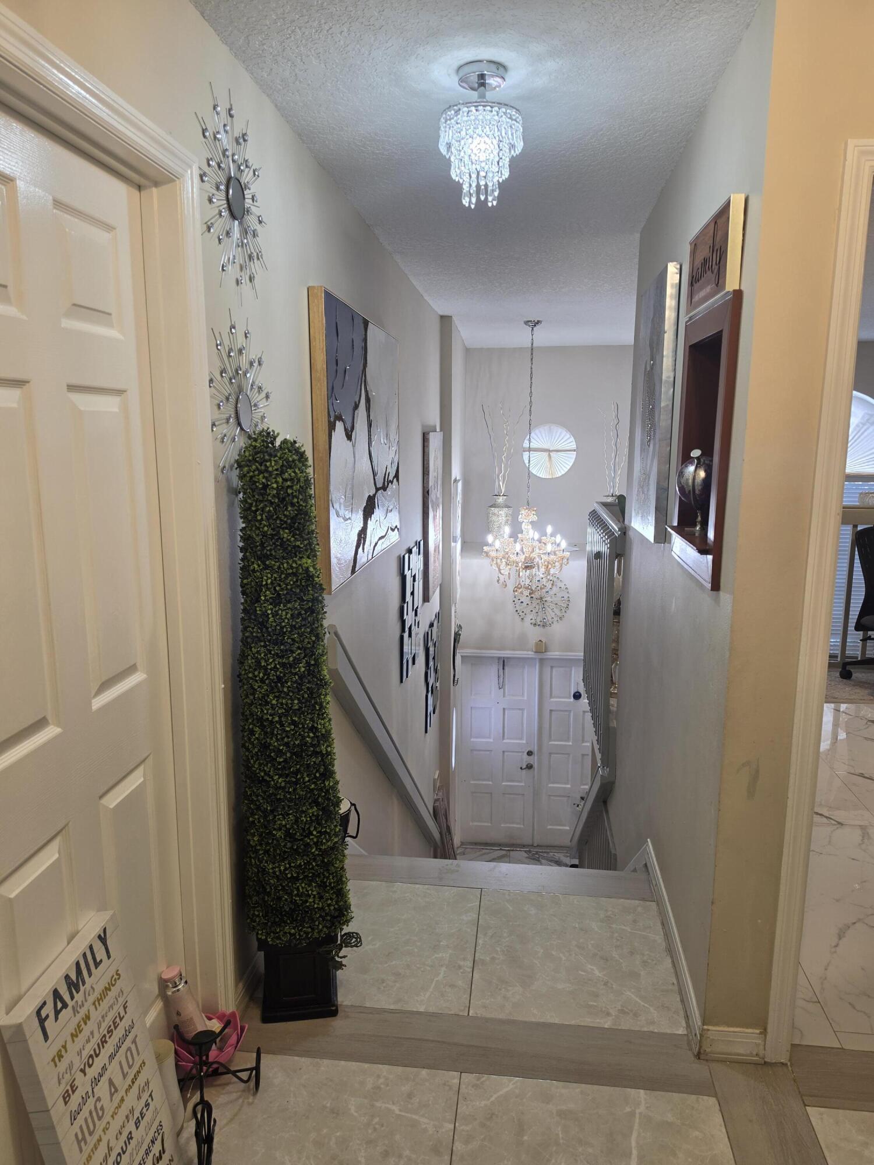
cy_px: 582
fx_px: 774
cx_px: 437
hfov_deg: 58.9
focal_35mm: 23
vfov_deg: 73.9
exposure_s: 1/120
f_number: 1.4
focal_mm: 6.5
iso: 50
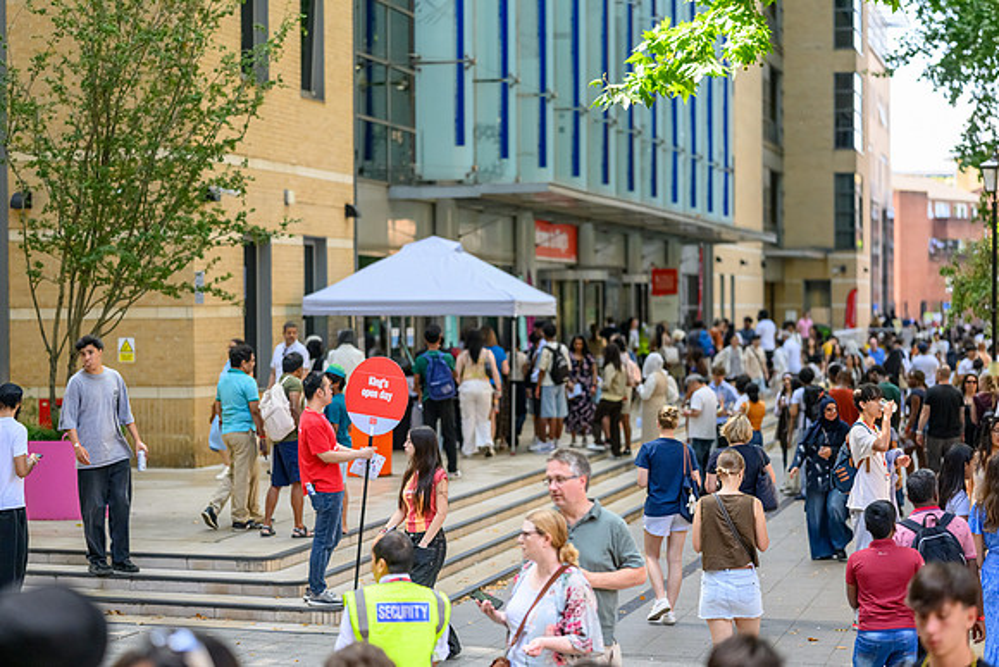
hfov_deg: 23.6
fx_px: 2388
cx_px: 500
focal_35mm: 86
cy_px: 334
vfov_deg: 15.9
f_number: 1.8
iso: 2000
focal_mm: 85
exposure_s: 1/6400
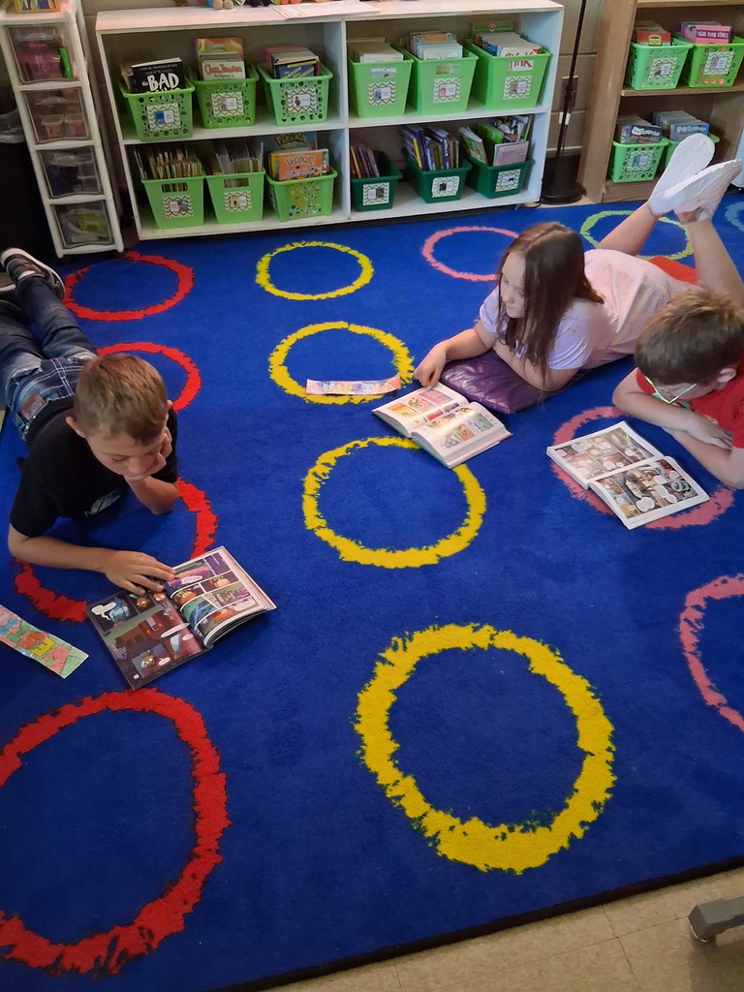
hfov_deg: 53.1
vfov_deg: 67.3
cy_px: 496
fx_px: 745
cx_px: 372
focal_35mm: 26
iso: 1000
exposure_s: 1/25
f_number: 1.8
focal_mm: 3.98
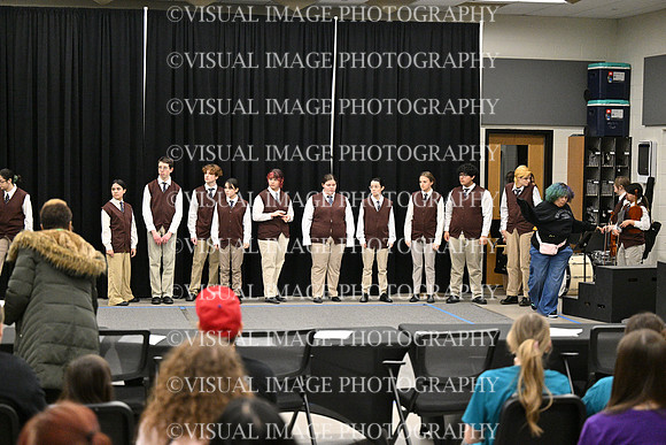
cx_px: 333
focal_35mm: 70
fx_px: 1295
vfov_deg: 19.5
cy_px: 222
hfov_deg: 28.8
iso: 6400
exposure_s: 1/640
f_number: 2.8
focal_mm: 70
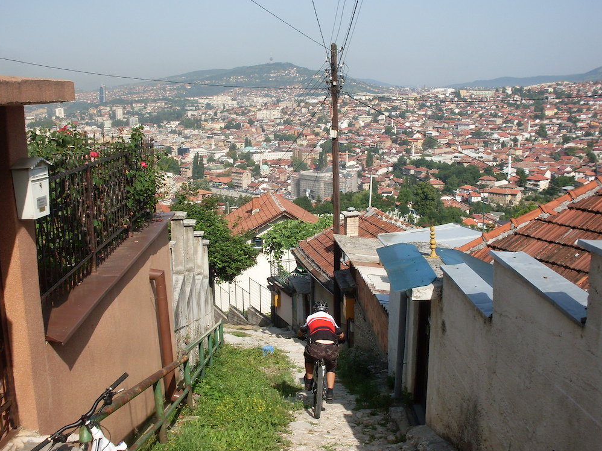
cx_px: 294
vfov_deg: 36.8
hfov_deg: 47.9
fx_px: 678
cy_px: 221
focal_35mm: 39
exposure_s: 1/180
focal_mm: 6.3
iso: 80
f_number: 8.4
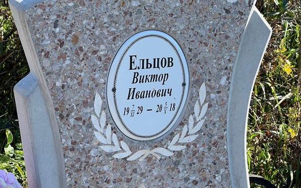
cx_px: 149
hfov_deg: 18.1
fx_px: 943
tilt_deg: -16.5
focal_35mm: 115
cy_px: 88
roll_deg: -0.5
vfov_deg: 11.4
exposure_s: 1/261
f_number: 2.8
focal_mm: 9
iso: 32
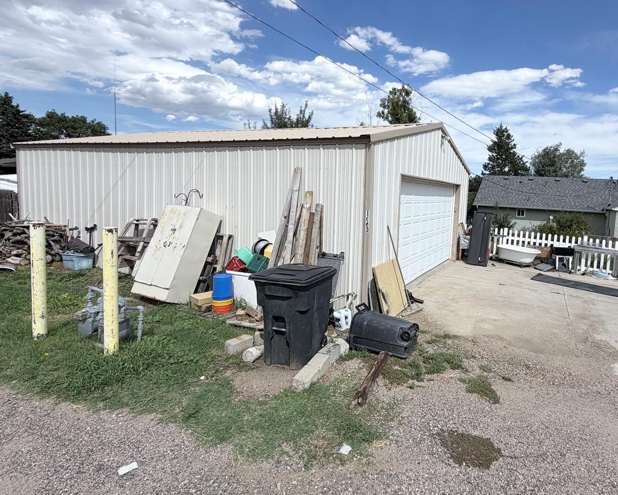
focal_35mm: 19
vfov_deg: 70.6
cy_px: 218
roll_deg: -3.2
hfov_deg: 80.9
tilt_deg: -6.0
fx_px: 348
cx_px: 405
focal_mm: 2.22
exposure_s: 1/1167
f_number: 2.2
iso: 20
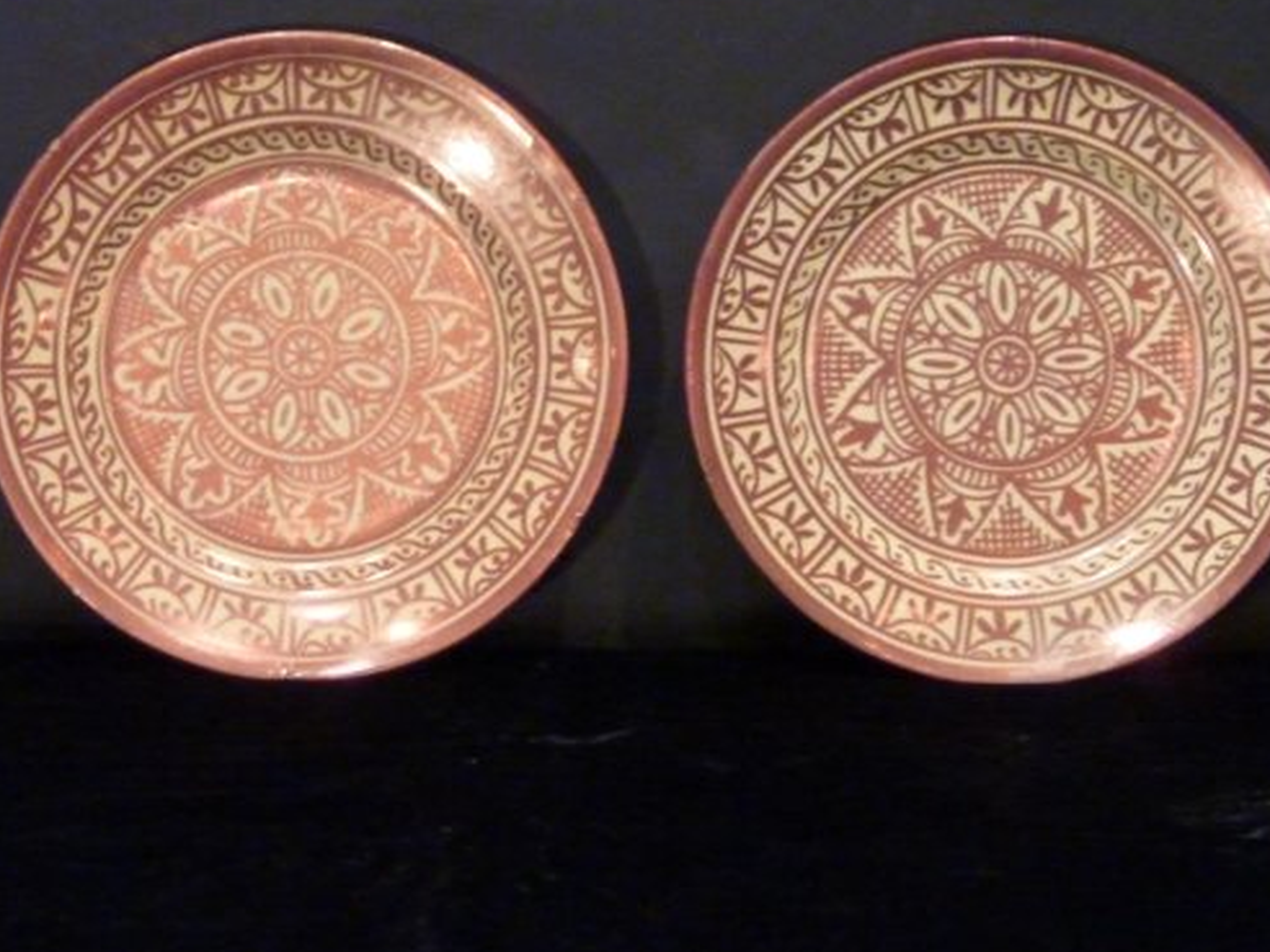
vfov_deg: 7.2
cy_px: 374
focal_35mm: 206
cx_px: 669
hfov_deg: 9.6
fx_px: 7558
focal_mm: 27.8
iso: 800
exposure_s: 1/20
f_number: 4.5
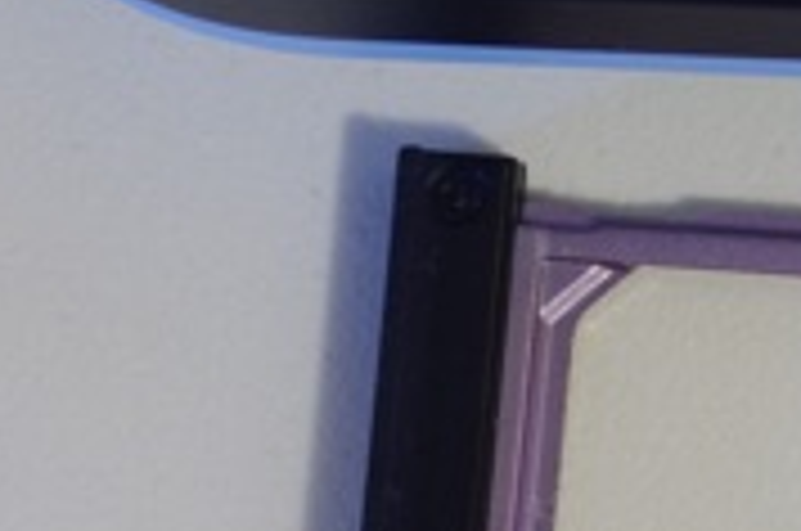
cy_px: 428
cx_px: 1634
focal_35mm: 338
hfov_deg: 5.9
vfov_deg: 4.0
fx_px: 7507
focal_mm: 50
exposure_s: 2
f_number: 10
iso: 100
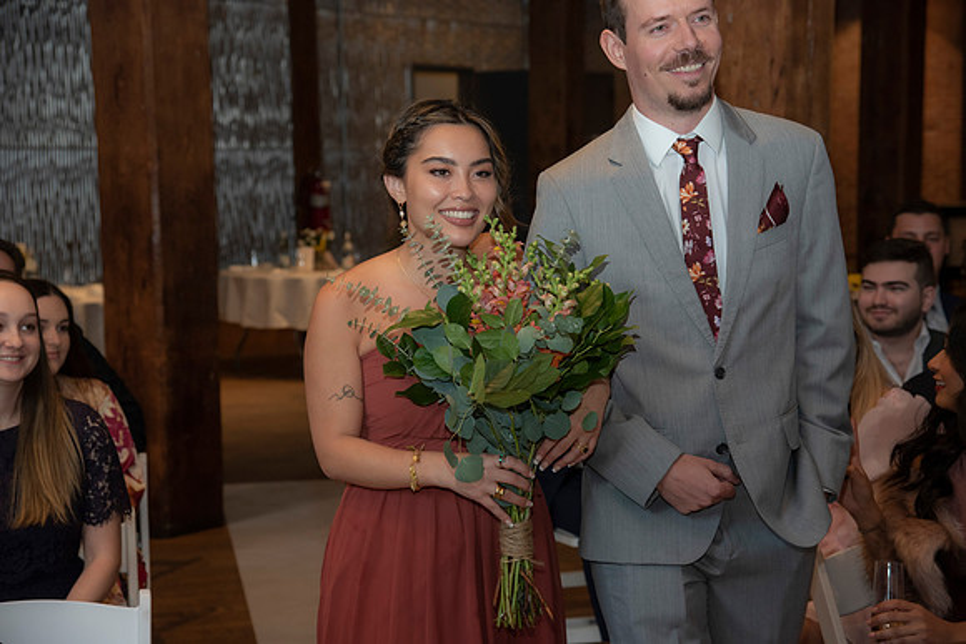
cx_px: 483
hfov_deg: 27.0
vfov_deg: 18.2
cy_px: 322
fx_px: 2013
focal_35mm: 75
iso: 800
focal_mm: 75
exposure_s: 1/125
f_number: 5
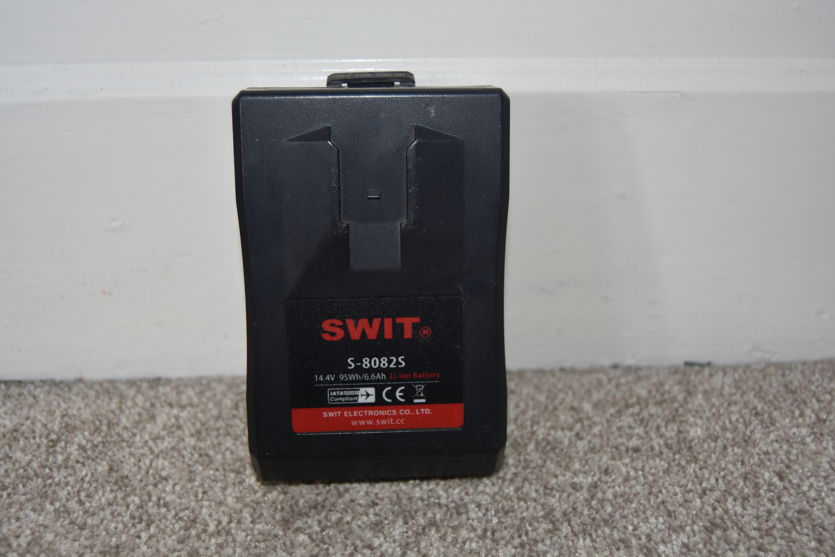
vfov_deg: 34.2
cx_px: 418
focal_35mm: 39
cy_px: 278
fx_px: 905
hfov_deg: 49.6
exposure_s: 1/60
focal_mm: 26
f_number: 4
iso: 400
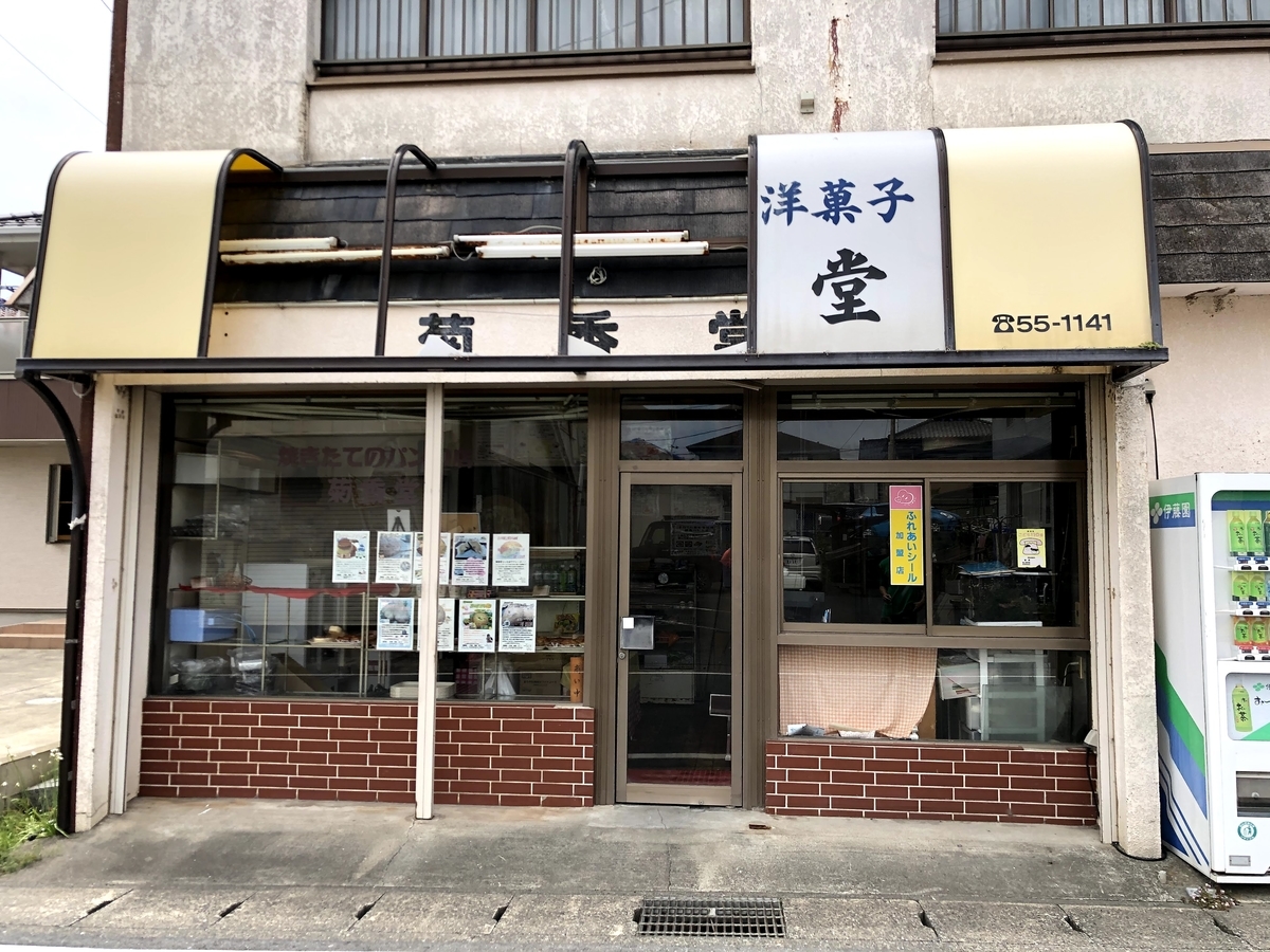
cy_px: 476
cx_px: 635
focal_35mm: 28
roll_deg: +0.0
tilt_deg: +3.1
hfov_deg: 63.4
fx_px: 1027
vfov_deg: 49.7
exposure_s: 1/787
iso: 20
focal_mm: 4
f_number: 1.8
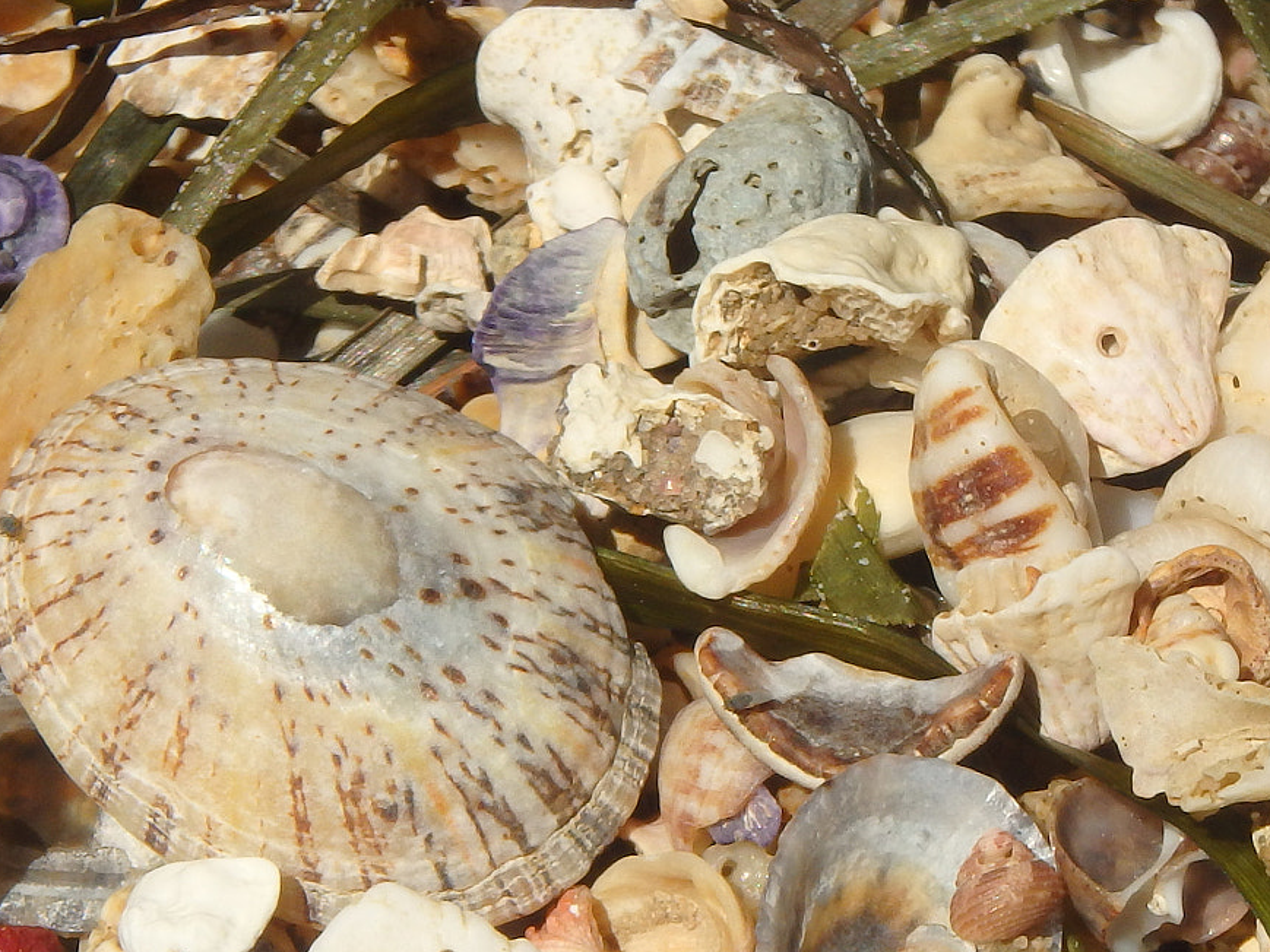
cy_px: 745
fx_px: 5944
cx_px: 599
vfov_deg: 9.1
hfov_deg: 12.2
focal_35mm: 162
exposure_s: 1/500
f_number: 9
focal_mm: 15.8
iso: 125
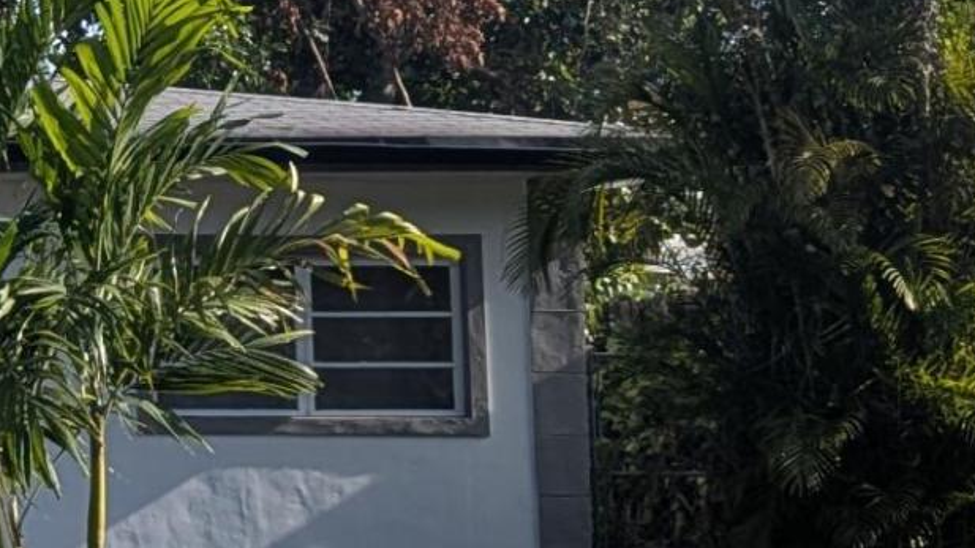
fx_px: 3154
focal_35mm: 122
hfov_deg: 15.2
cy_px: 156
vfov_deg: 9.9
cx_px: -771
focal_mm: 4.53
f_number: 1.7
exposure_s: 1/1656
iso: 43
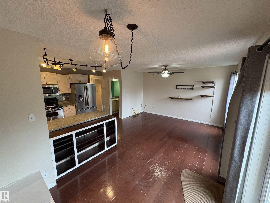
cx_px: 135
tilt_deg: -9.6
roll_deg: +0.8
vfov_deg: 85.7
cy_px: 102
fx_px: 109
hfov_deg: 102.1
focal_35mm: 14
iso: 200
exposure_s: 1/120
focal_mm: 2.22
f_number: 2.2
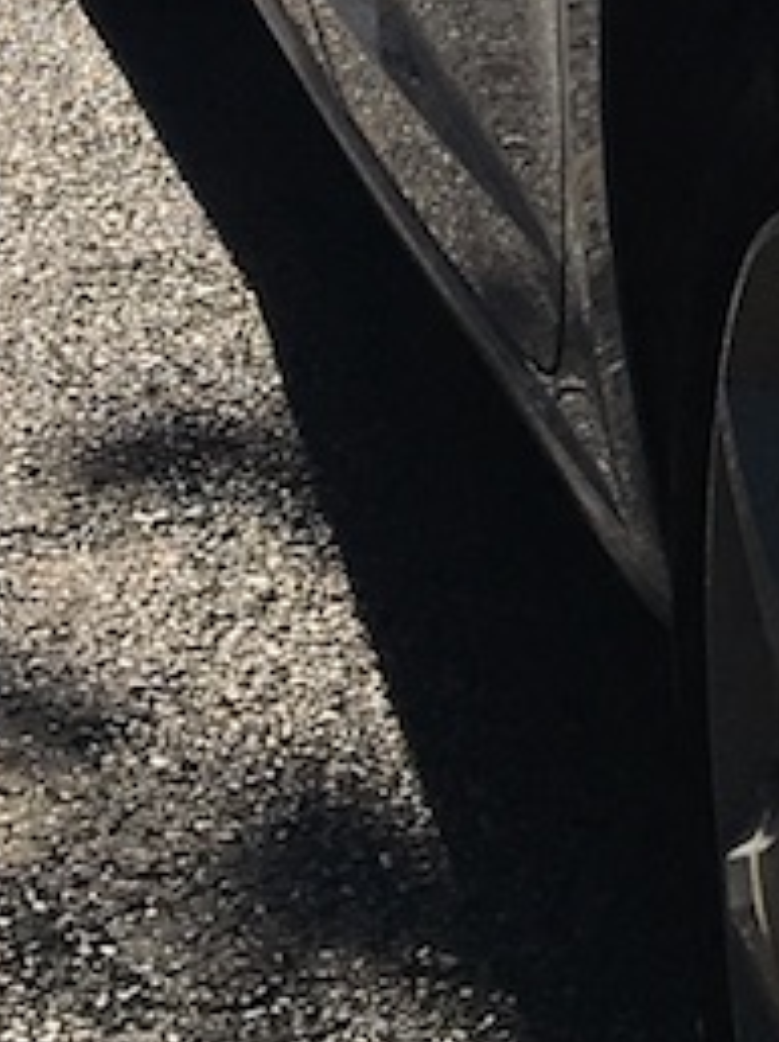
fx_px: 5410
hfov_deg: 8.0
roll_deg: +1.3
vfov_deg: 9.7
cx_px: 1263
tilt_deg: +1.3
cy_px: -1478
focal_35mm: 180
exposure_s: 1/3344
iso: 25
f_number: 2.2
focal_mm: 4.15
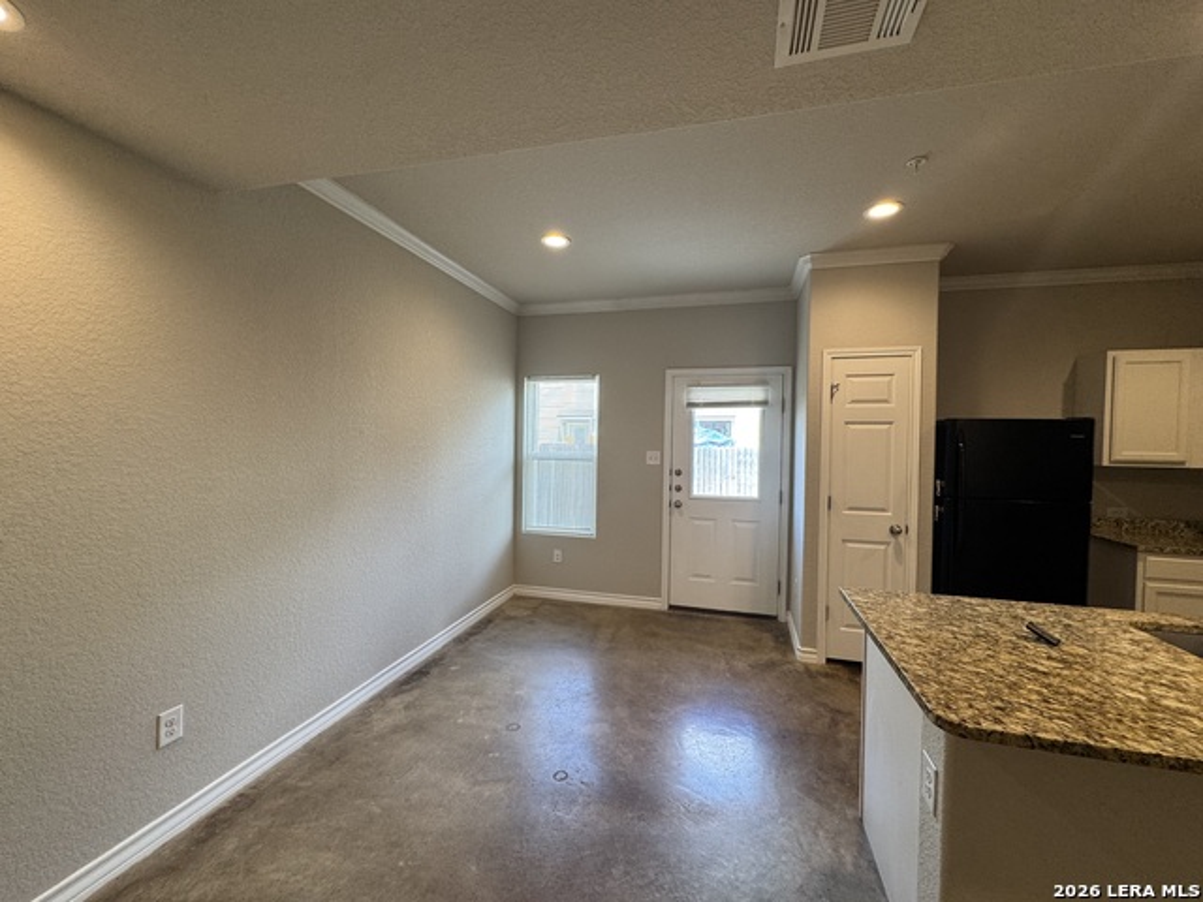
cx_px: 602
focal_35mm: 14
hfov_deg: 102.1
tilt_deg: -1.4
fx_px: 487
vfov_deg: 85.7
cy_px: 451
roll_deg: -0.9
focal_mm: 2.22
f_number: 2.2
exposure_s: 1/120
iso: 125
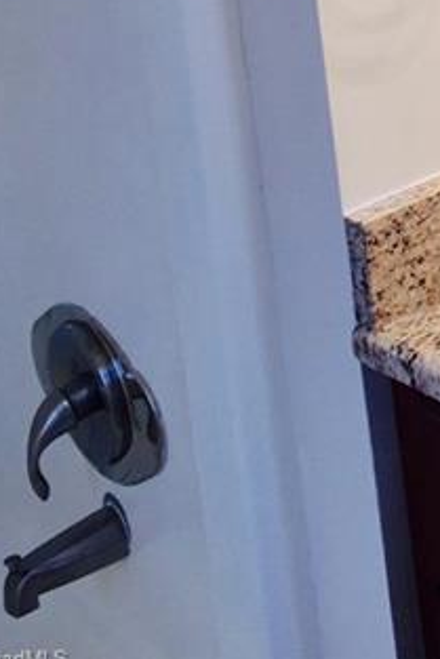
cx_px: 560
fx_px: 1355
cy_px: -135
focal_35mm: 74
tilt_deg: -6.8
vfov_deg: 24.7
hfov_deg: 17.4
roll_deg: +4.9
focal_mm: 4.15
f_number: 2.2
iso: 32
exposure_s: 1/60
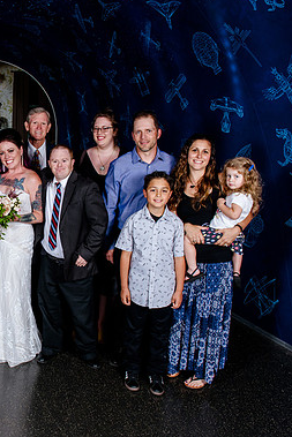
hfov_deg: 30.3
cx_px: -1
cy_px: 234
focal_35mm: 41
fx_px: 498
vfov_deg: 47.4
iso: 640
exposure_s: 1/125
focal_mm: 24
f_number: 6.3
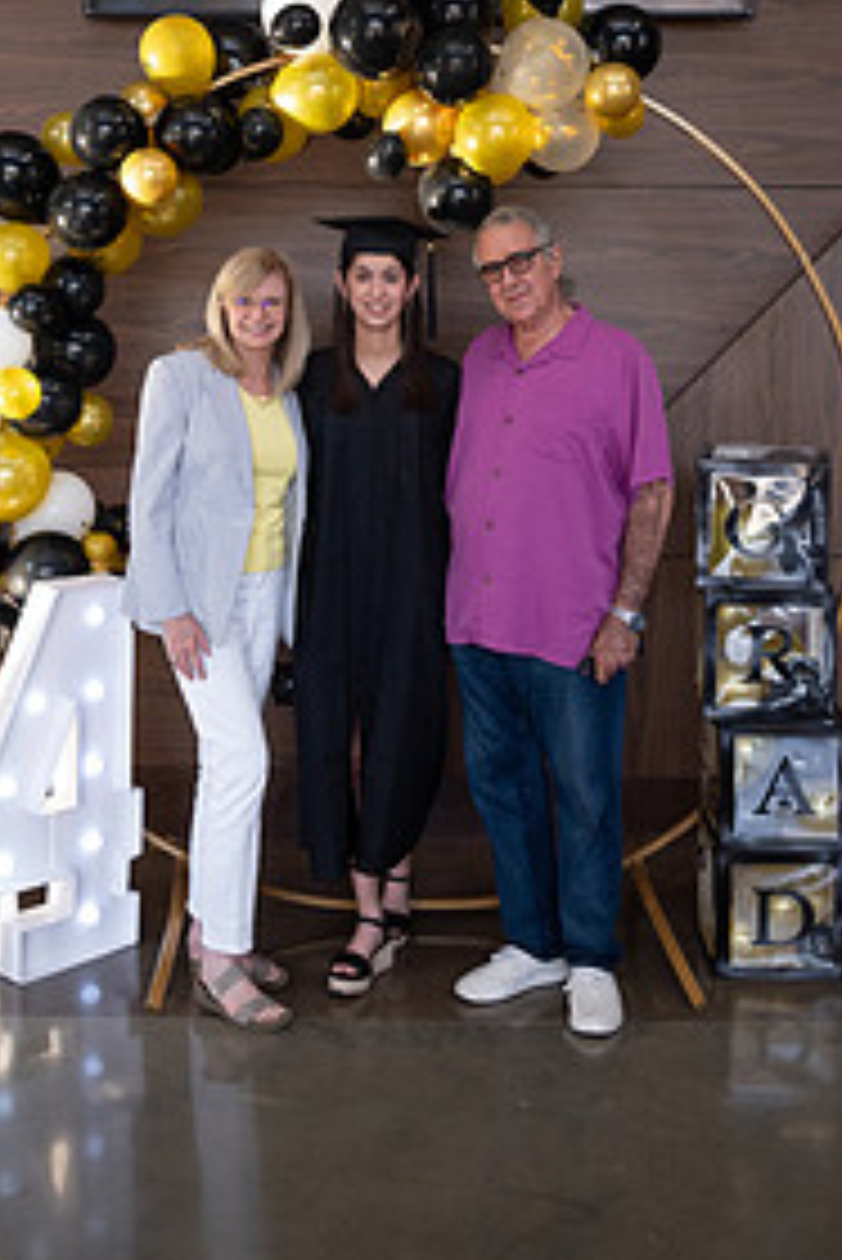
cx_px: 383
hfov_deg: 29.9
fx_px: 1577
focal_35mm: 45
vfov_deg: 42.0
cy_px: 288
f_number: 4
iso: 2000
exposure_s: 1/200
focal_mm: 28
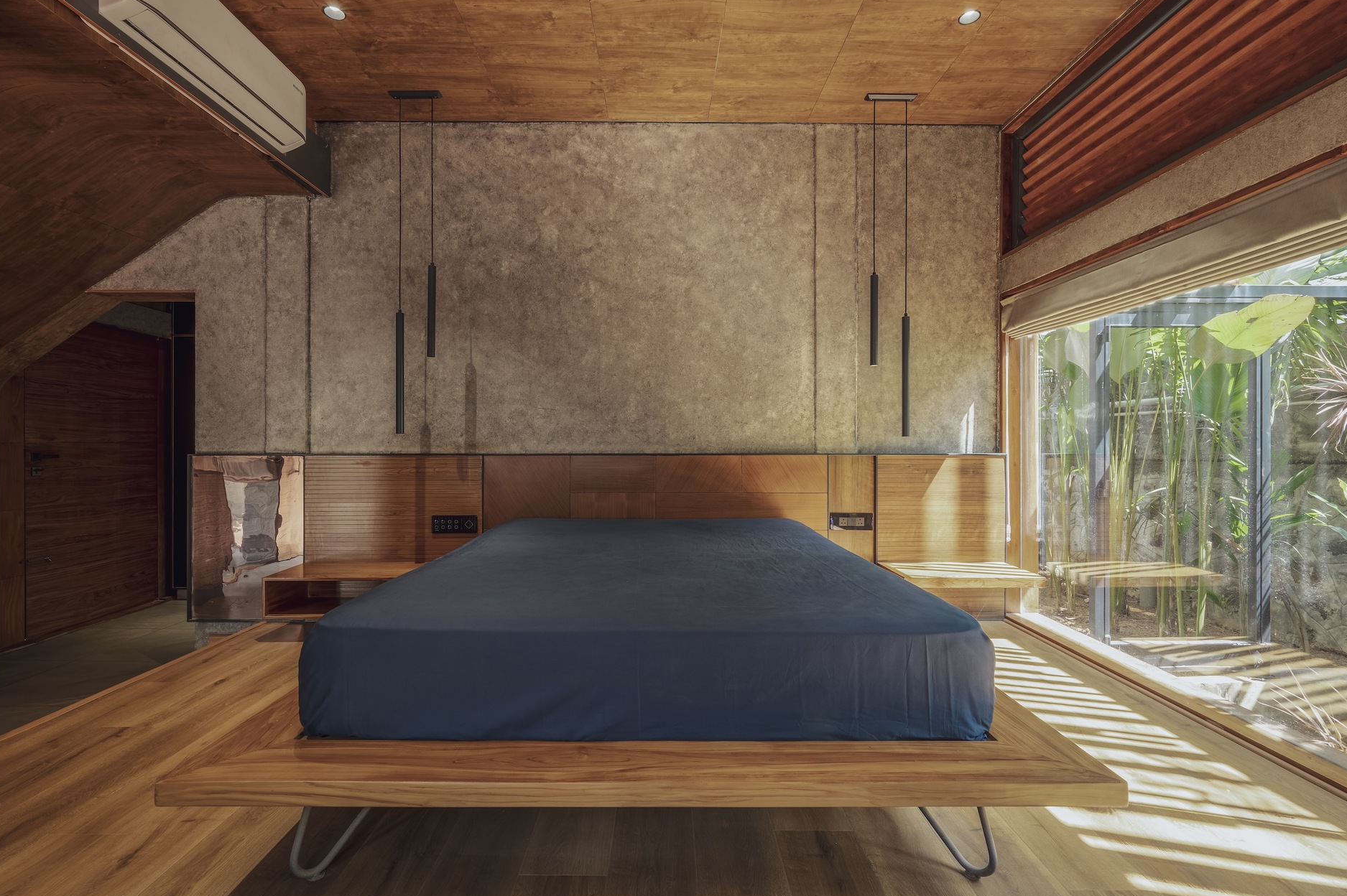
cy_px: 453
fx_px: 598
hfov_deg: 96.8
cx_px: 667
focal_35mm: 16
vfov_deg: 73.7
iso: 100
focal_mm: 15
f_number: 11
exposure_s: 1/3
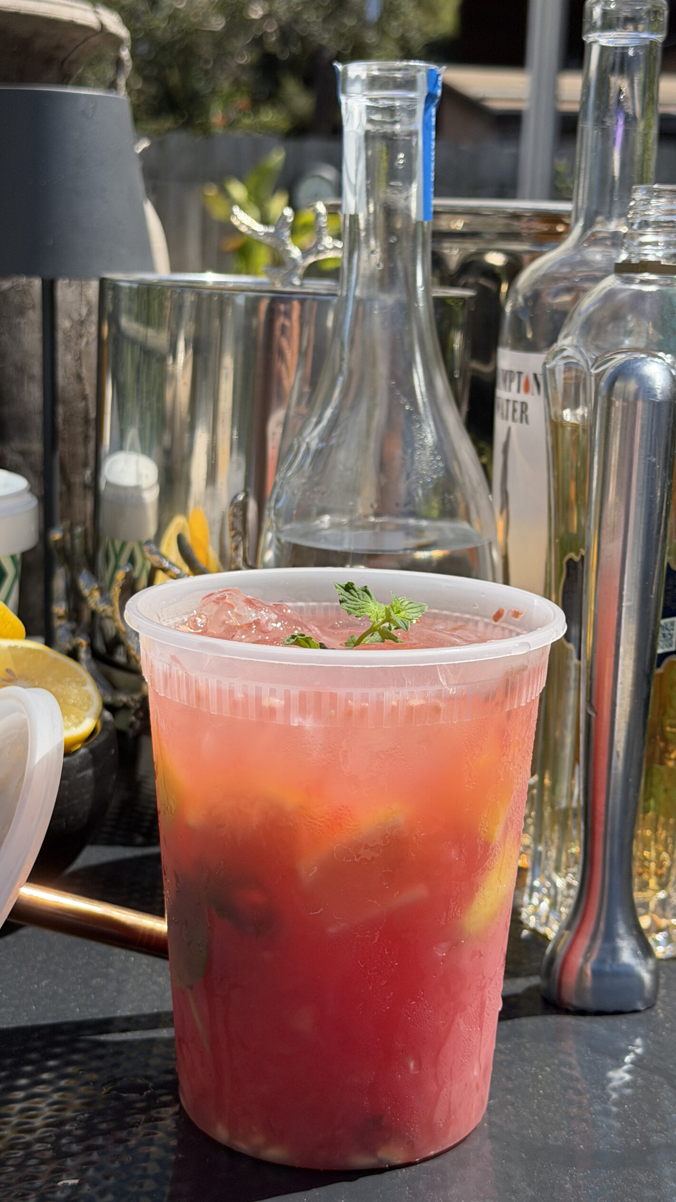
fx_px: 1689
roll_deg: -1.5
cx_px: 312
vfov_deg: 39.2
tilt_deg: -12.6
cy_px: 602
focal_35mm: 53
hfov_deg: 22.6
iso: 64
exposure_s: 1/3534
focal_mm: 6.76
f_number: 1.78
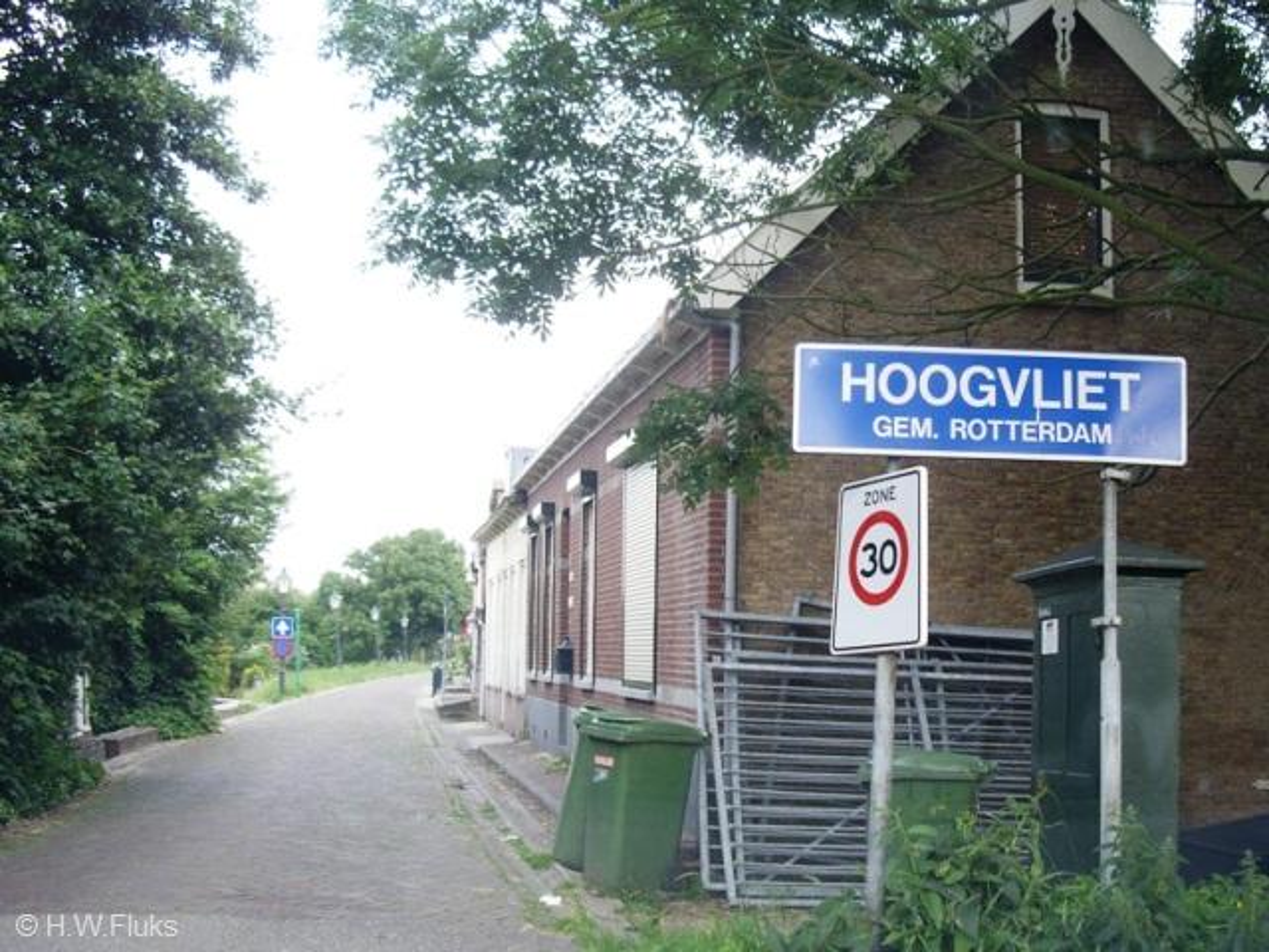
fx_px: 1393
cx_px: 634
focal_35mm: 38
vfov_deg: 37.7
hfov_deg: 49.0
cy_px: 476
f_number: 2.8
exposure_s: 1/60
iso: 100
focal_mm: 7.9
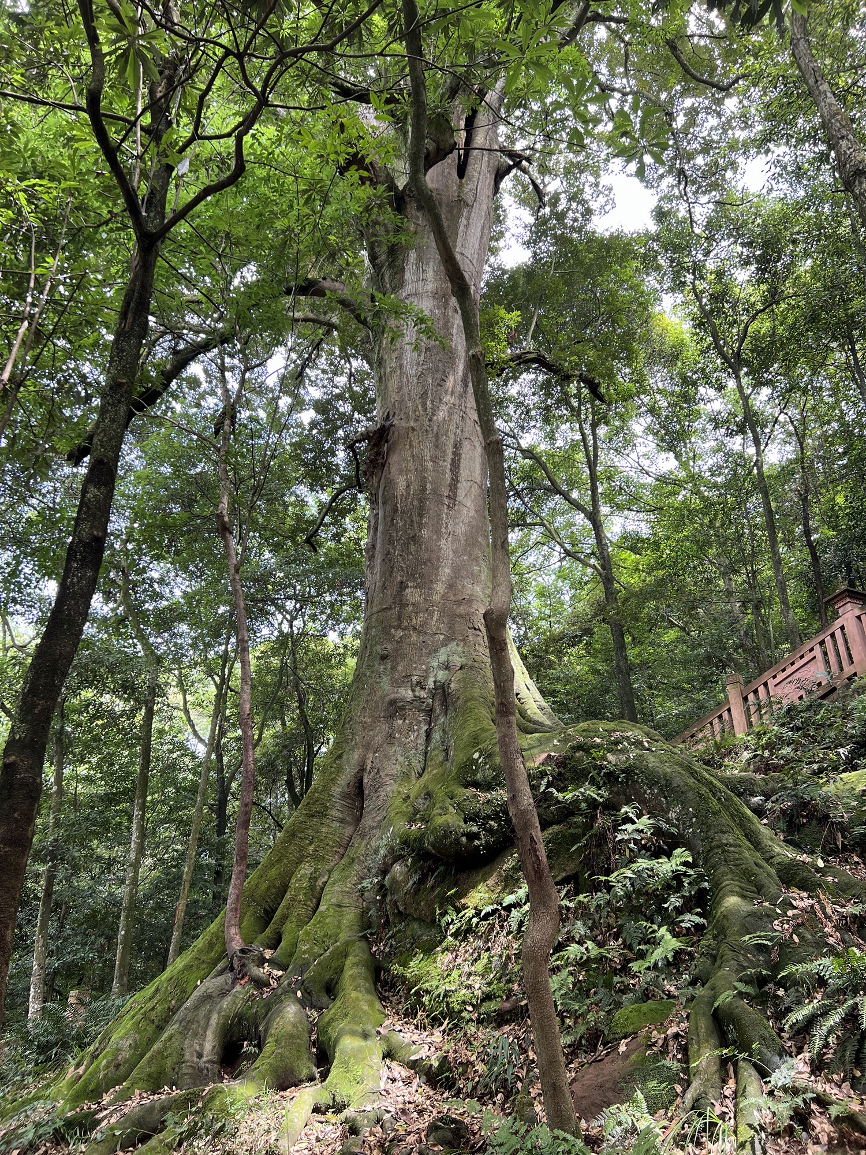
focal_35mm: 26
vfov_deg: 67.3
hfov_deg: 53.1
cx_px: 433
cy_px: 578
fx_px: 867
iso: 64
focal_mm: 5.7
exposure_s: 1/121
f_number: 1.5
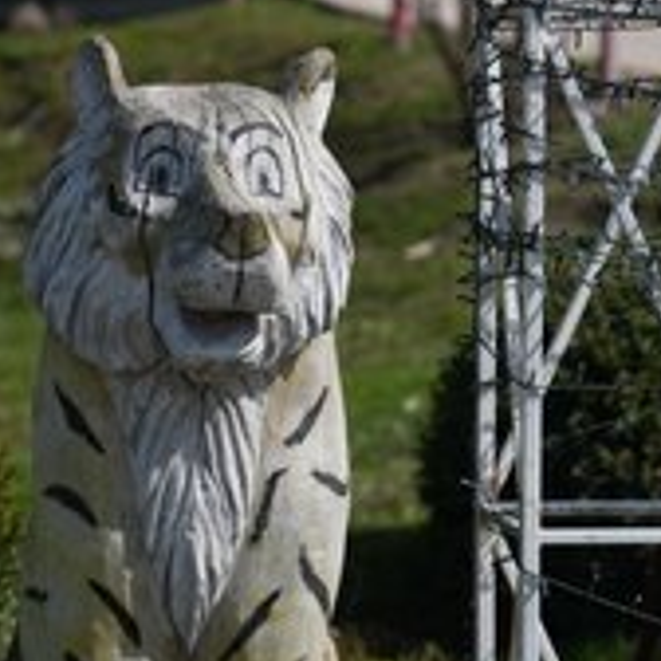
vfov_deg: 12.3
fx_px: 3068
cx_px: 268
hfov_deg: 12.3
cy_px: 281
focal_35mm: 142
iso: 500
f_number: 3.2
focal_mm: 70
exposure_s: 1/400
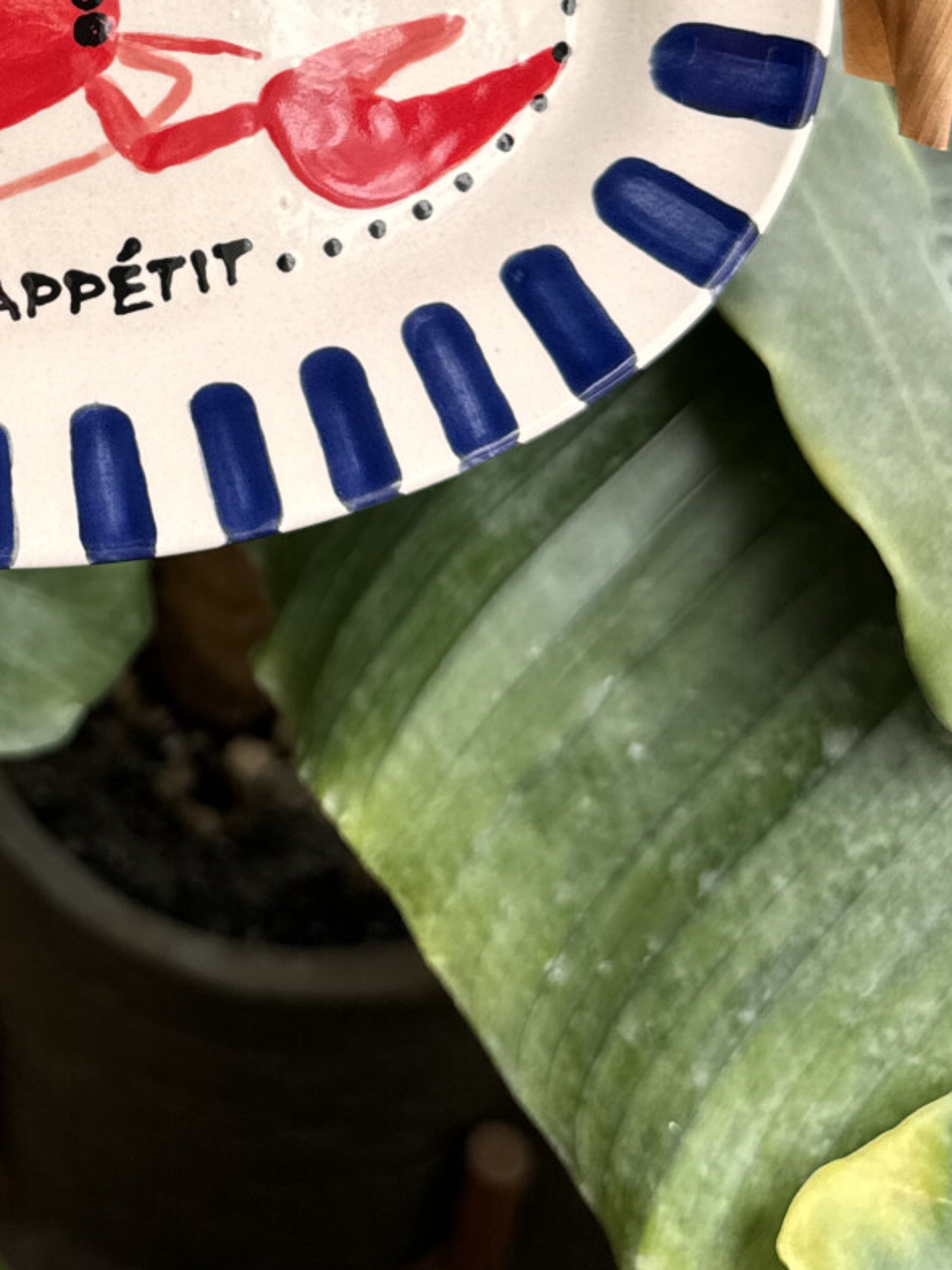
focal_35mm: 61
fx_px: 2237
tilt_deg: -40.3
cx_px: -73
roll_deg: +1.5
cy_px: 79
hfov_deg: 22.7
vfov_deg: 30.0
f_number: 1.78
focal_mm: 6.76
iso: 64
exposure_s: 1/186
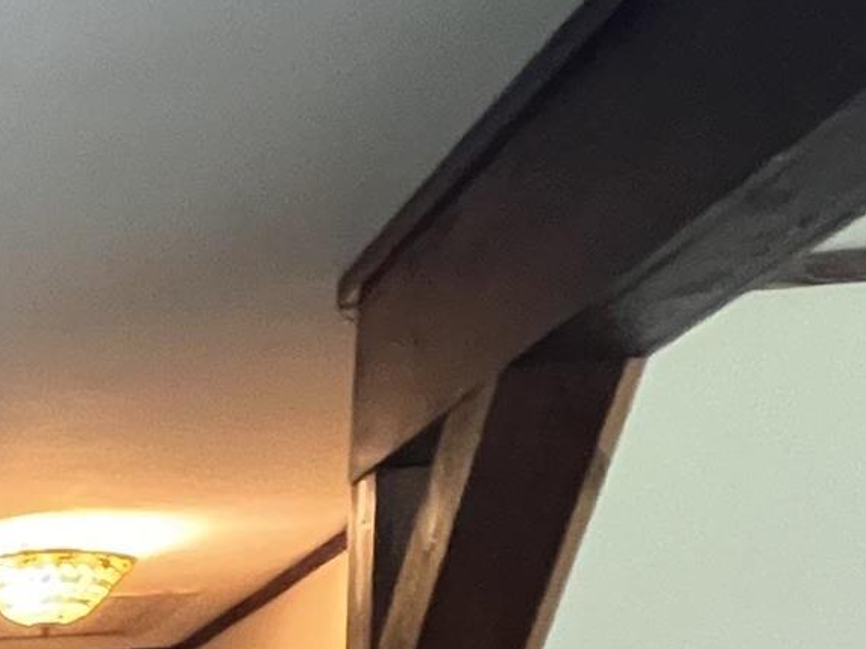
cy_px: 980
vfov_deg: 18.5
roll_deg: -0.4
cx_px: -1006
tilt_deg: -2.3
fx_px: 1751
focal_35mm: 70
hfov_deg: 17.0
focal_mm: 1.57
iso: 800
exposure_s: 1/40
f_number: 1.8
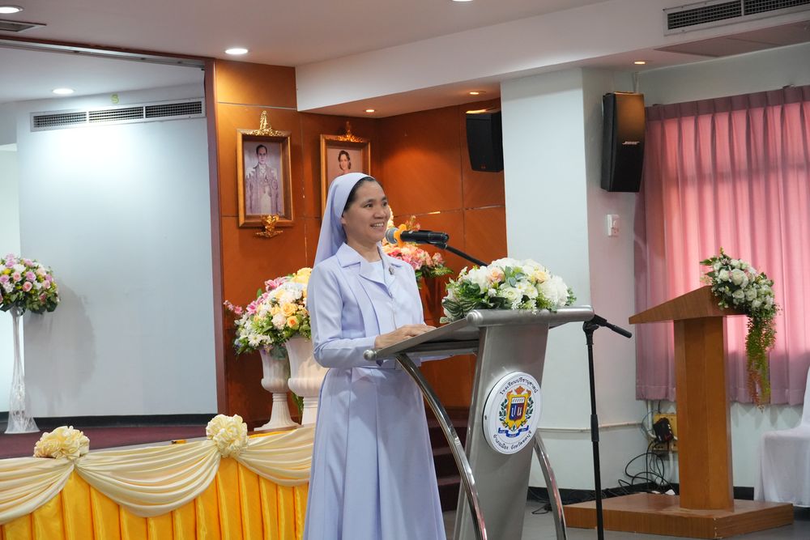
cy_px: 270
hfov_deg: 29.2
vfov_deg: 19.7
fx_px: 1553
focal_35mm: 69
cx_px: 405
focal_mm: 46
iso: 3200
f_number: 5
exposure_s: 1/125
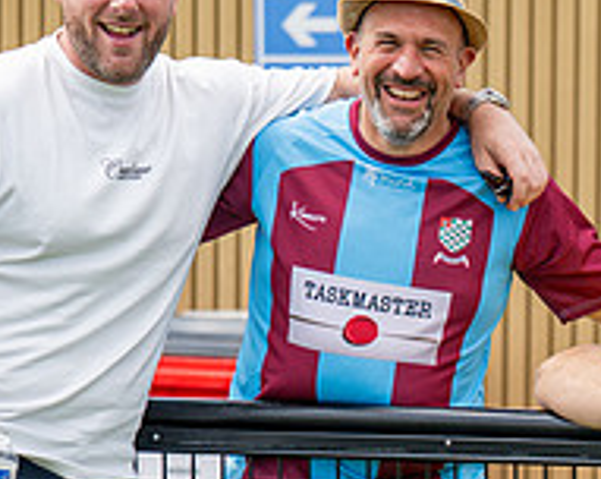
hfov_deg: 4.3
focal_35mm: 449
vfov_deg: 3.4
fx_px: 7970
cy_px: 574
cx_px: 700
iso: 100
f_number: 2.1
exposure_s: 1/2000
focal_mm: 135
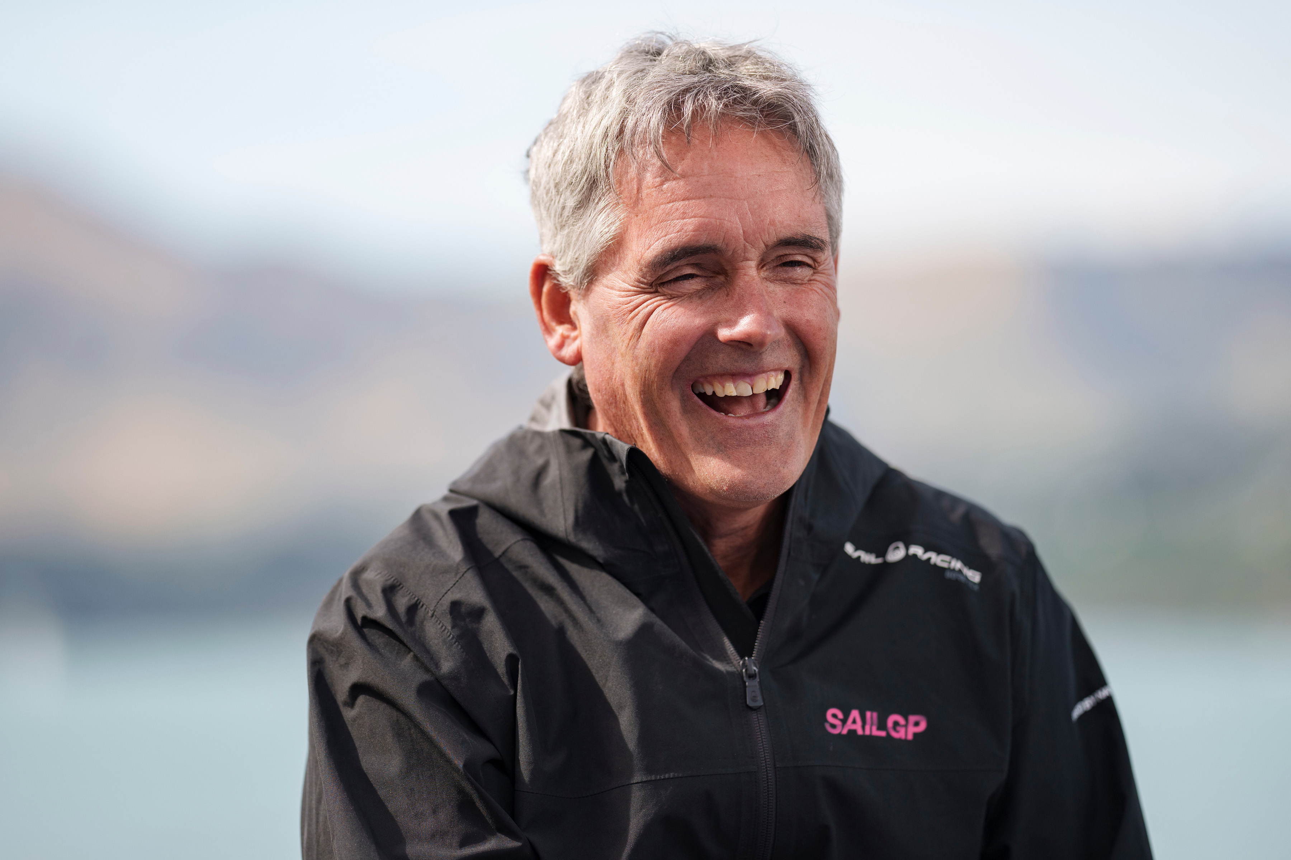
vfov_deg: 10.2
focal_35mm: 135
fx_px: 4841
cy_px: 430
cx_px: 646
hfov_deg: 15.2
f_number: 2
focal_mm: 135
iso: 160
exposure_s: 1/4000
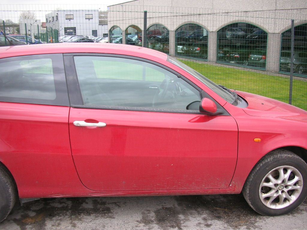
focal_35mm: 35
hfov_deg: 52.6
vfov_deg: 40.7
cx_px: 154
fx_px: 310
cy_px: 115
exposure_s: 1/76.6
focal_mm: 5.8
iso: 50
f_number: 3
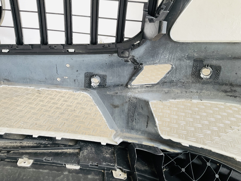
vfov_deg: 48.2
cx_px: 120
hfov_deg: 61.7
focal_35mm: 29
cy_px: 90
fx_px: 202
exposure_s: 1/100
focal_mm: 3
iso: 40
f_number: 1.8
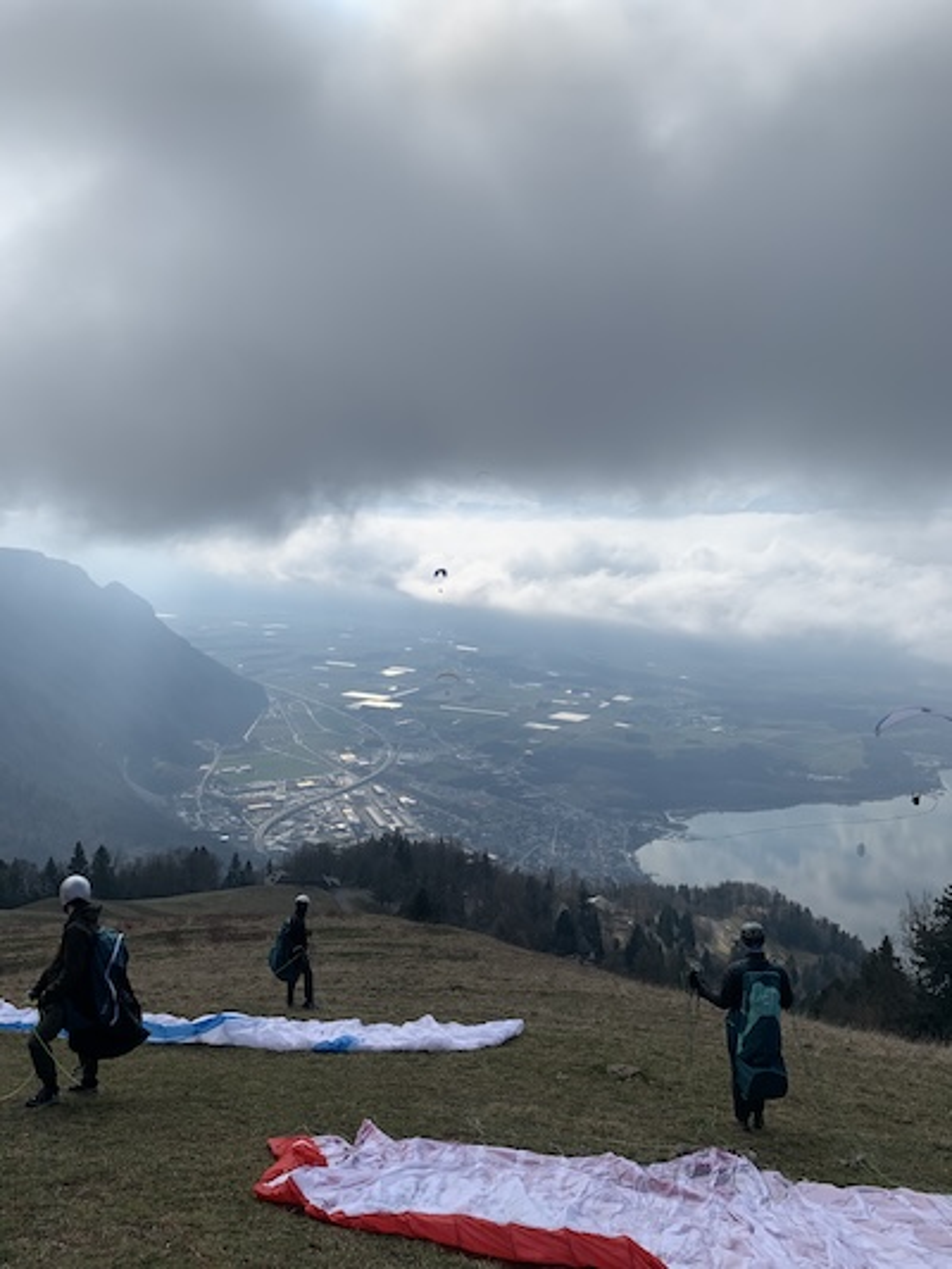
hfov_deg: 53.1
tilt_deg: -7.5
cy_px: 634
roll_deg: -2.0
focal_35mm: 26
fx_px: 953
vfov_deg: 67.3
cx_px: 476
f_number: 1.8
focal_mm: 4.25
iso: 25
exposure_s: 1/6897
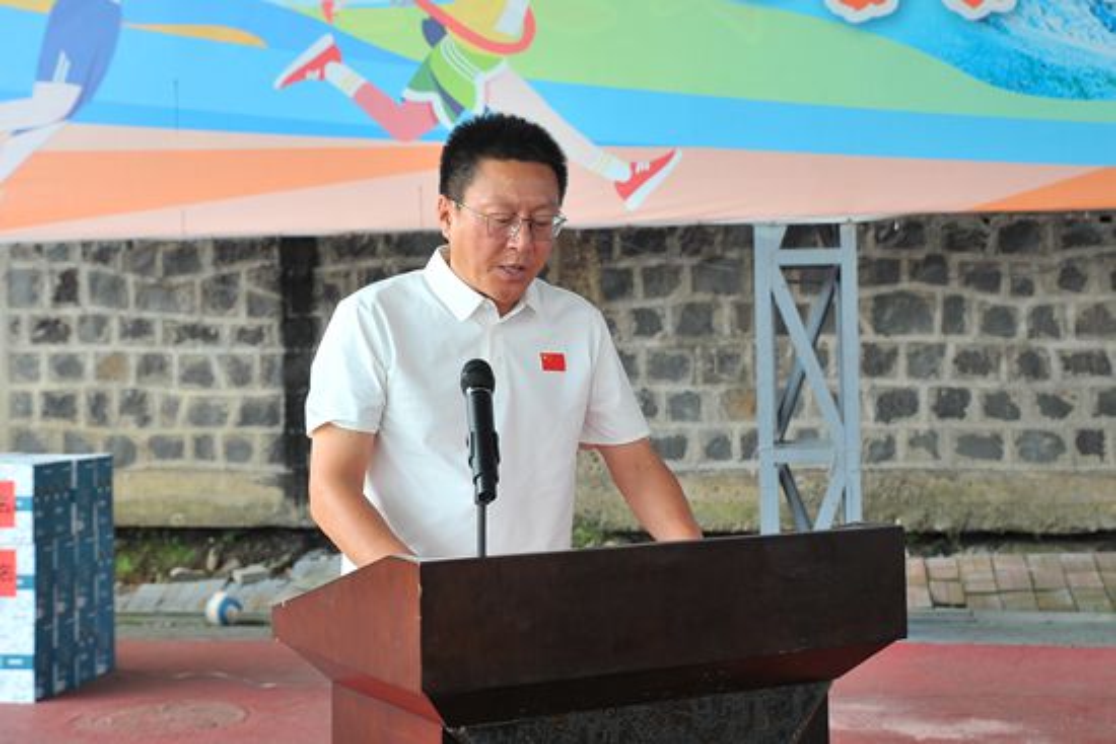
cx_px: 558
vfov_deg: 31.9
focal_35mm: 42
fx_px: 1302
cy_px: 372
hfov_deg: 46.4
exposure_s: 1/125
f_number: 5.6
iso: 200
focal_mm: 42
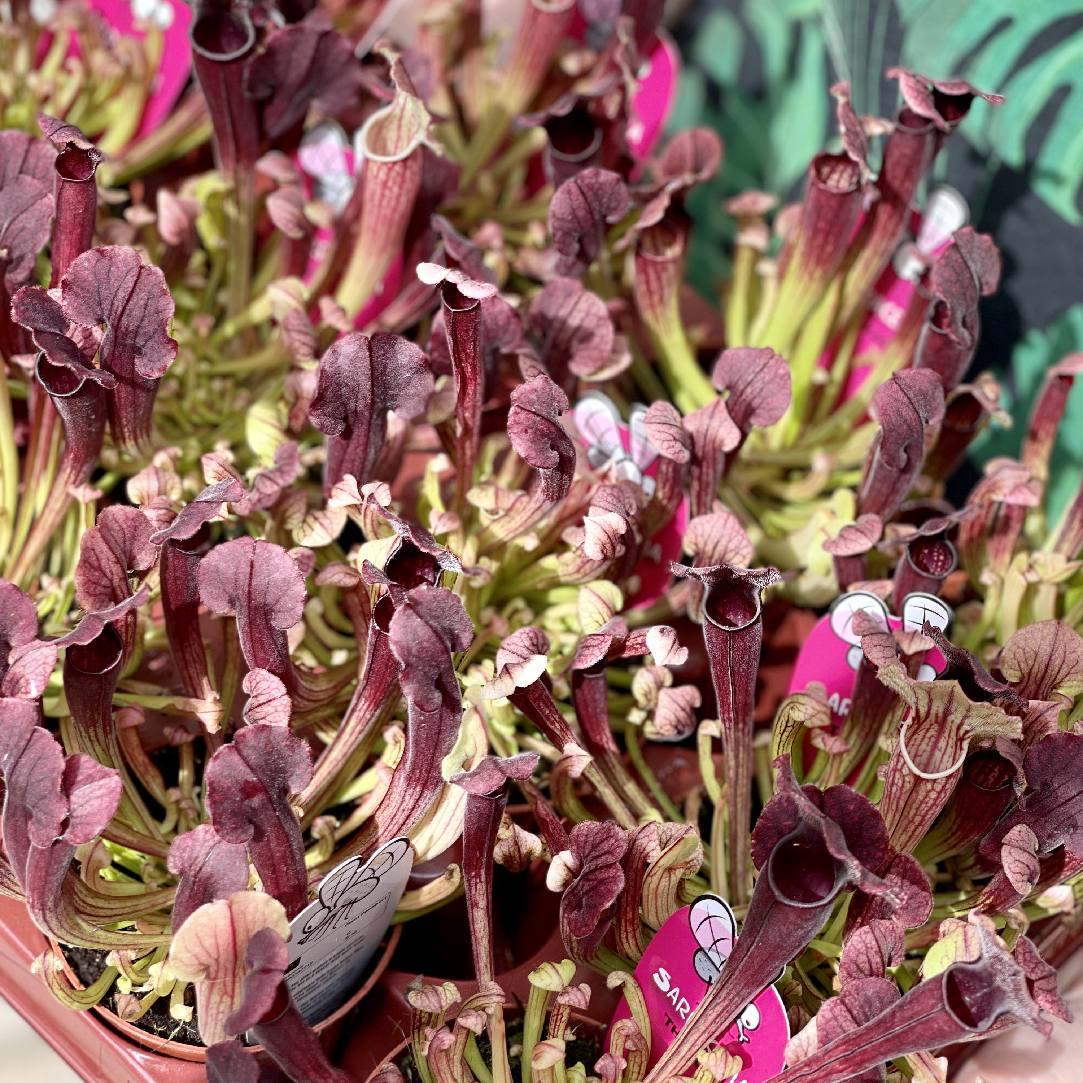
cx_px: 543
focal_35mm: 76
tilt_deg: -45.8
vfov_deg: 22.8
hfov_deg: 22.8
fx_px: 2690
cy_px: 550
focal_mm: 7.5
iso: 20
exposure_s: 1/131
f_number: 2.2
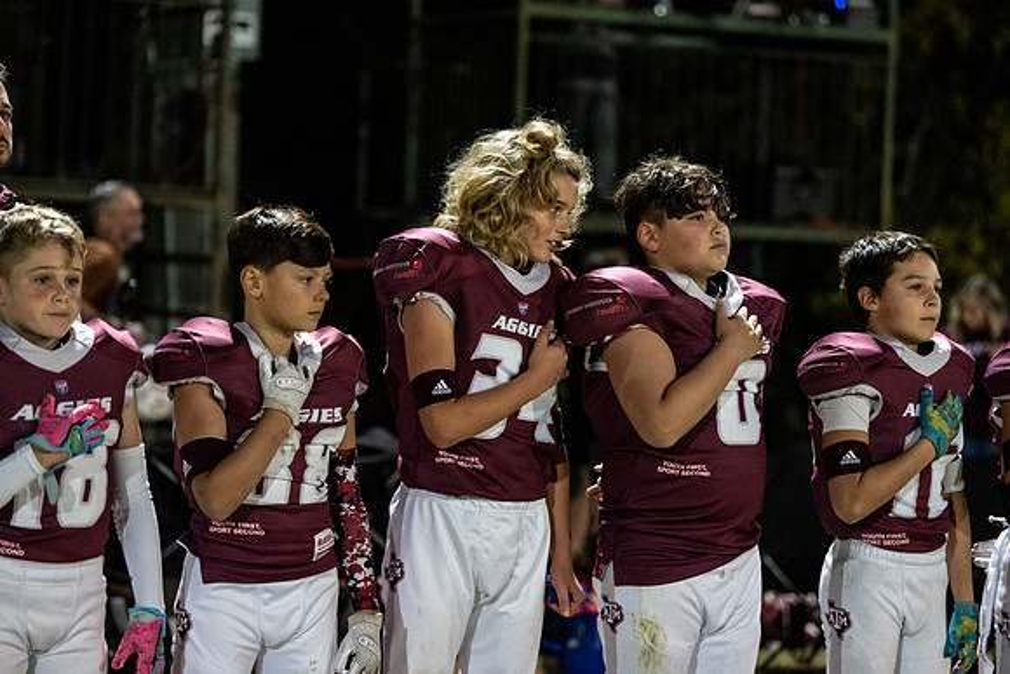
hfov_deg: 18.9
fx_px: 3031
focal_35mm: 108
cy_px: 337
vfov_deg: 12.7
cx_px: 505
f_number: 2.8
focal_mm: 108
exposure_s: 1/320
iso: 5000
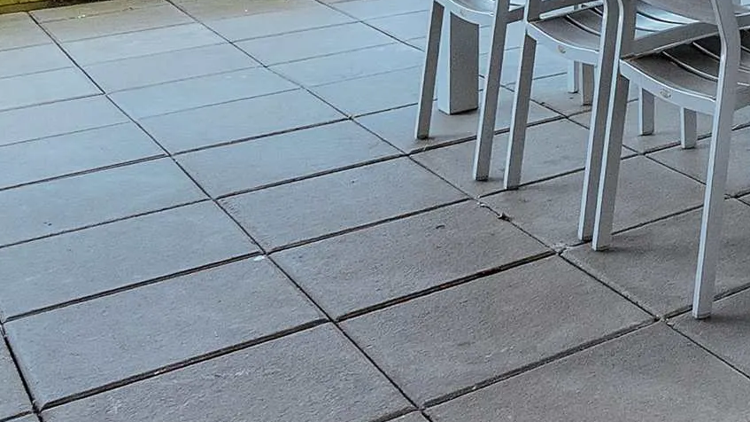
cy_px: -146
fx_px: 1133
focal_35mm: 57
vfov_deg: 19.3
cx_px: 1063
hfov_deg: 27.7
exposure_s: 1/80
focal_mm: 10
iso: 800
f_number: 22
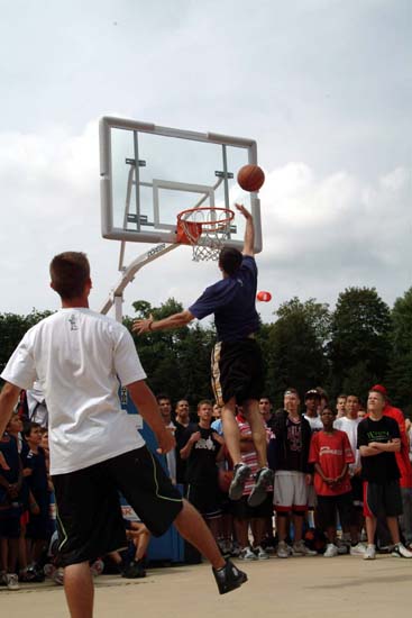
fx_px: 926
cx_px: 206
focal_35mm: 54
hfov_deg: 25.1
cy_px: 309
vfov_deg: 36.9
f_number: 11
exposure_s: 1/500
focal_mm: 36
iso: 200
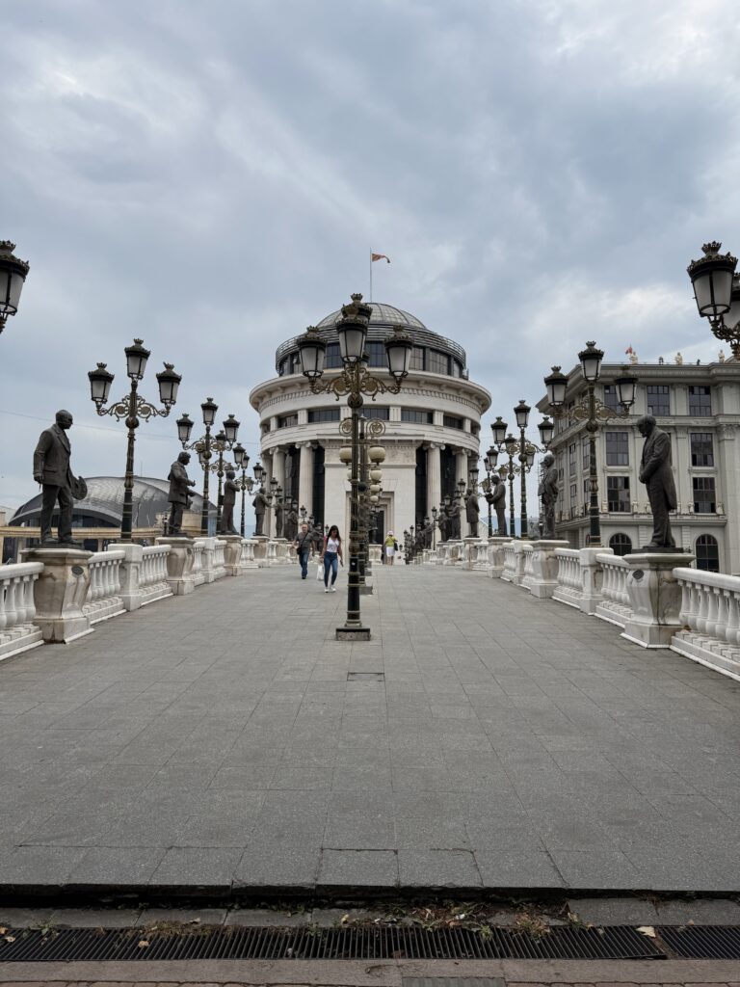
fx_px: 684
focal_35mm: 24
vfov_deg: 71.6
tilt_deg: +6.6
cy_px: 494
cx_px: 370
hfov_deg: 56.8
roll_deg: -0.8
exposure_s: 1/6711
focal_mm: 6.76
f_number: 1.78
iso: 80
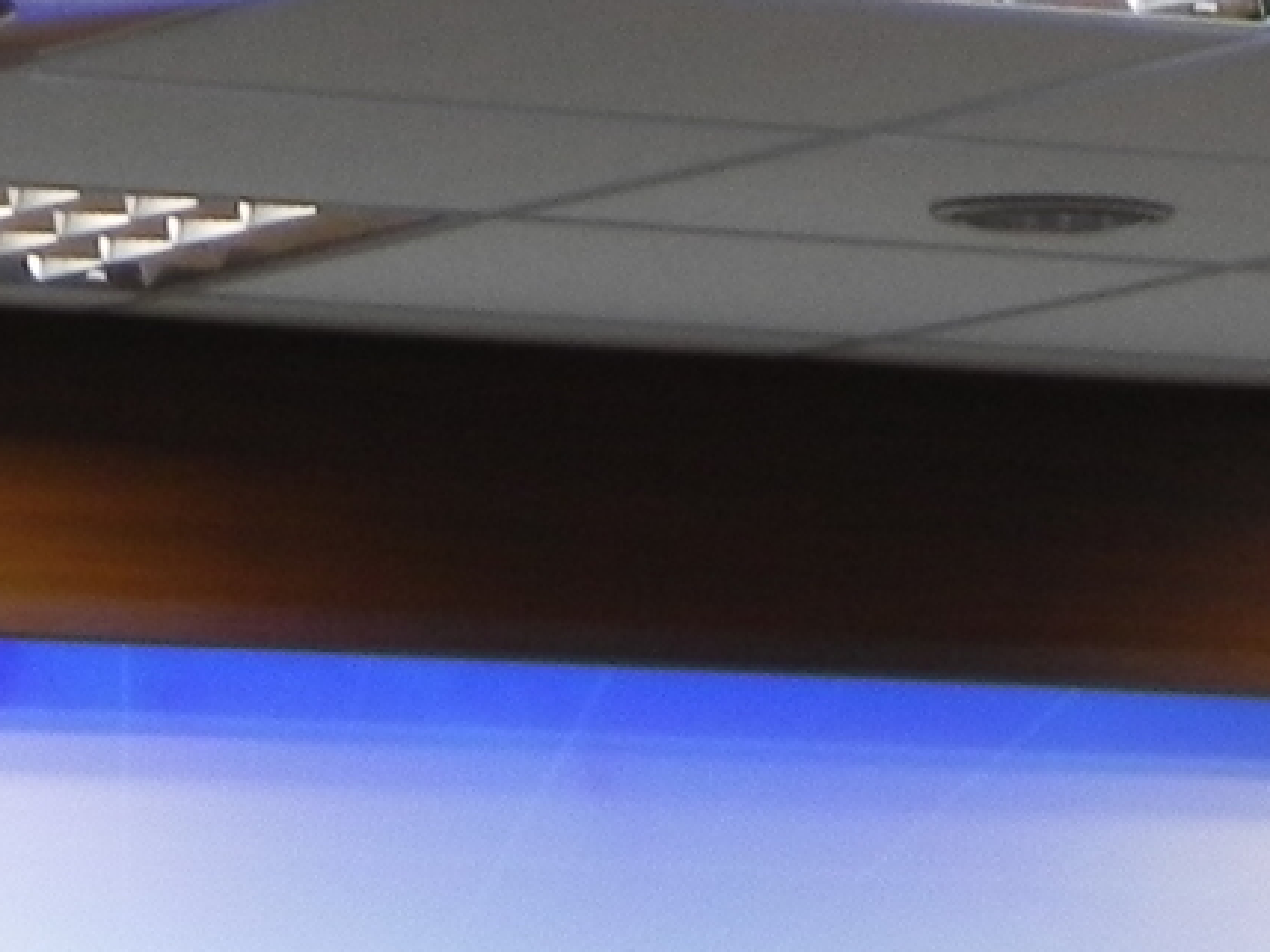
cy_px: 2034
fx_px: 10860
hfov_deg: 6.7
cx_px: 1498
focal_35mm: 296
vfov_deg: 4.9
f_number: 3.5
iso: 160
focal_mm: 11.8
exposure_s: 1/30.5
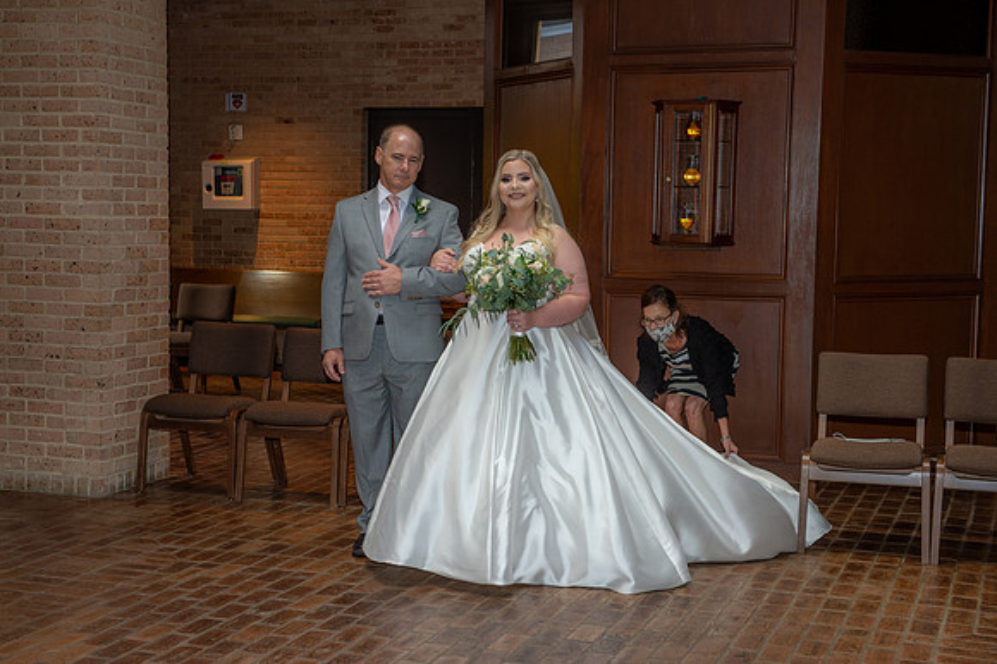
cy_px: 332
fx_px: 1550
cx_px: 498
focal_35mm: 56
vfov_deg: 24.2
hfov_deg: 35.7
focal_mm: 56
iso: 640
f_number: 5
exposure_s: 1/100
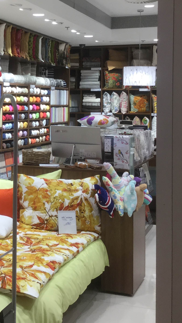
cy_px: 162
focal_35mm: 46
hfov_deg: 25.3
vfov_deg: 44.6
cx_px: 23
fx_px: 395
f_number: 2.4
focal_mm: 3.3
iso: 25
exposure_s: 1/33
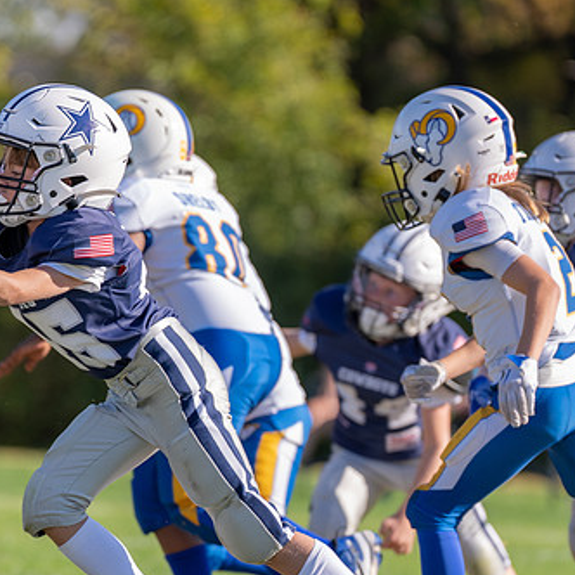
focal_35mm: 520
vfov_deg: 3.4
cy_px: 366
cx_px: 178
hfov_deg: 3.4
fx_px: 9772
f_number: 2.8
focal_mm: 200
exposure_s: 1/1250
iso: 100
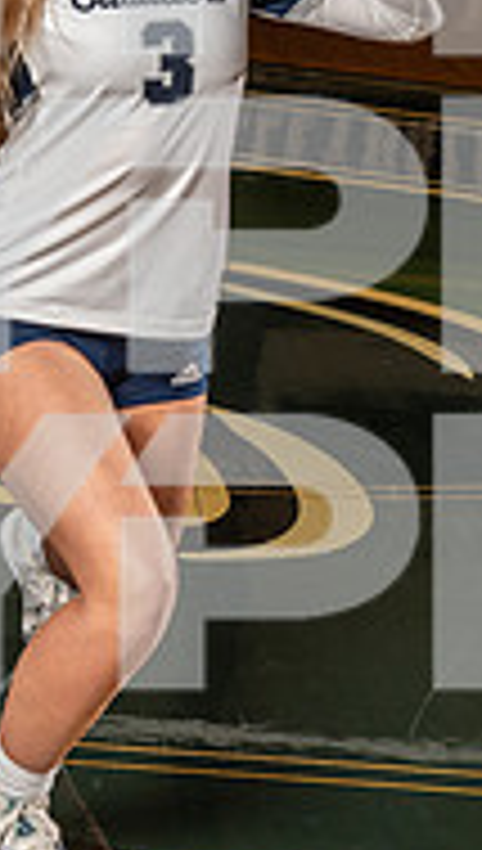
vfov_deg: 19.8
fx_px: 2419
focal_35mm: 107
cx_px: 77
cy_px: 238
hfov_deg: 11.3
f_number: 11
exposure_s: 1/250
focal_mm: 43
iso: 640
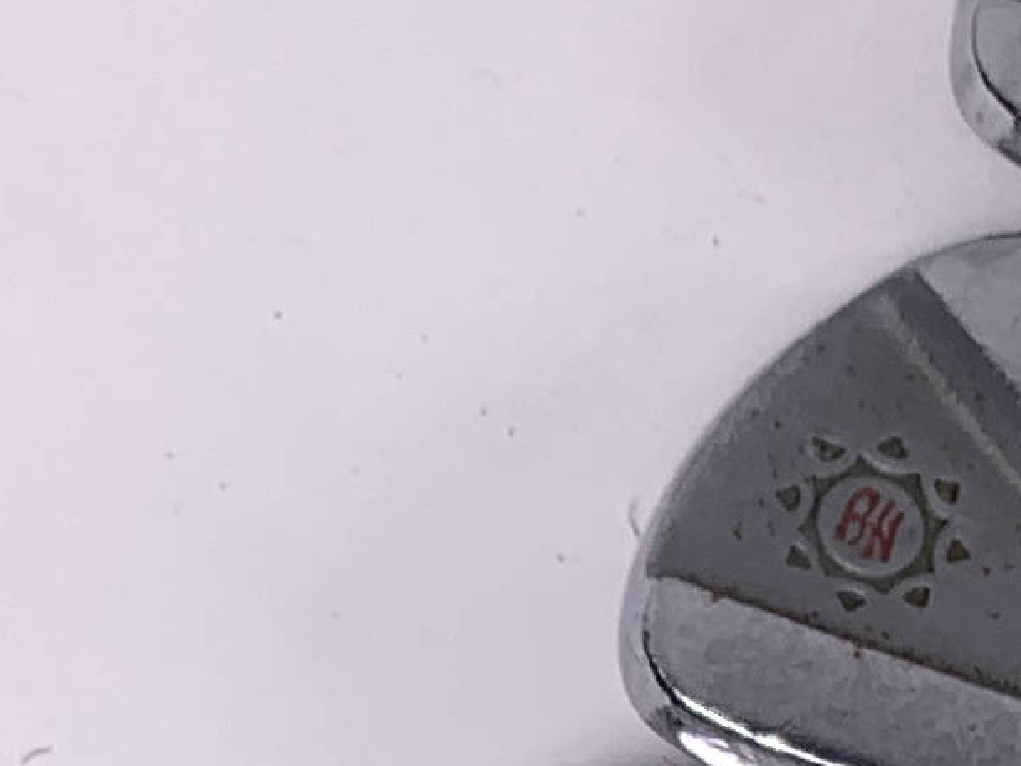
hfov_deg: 11.5
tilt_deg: -86.9
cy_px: 2016
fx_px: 5074
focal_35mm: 172
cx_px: 365
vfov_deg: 7.8
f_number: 1.8
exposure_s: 1/245
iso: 25
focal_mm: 4.25
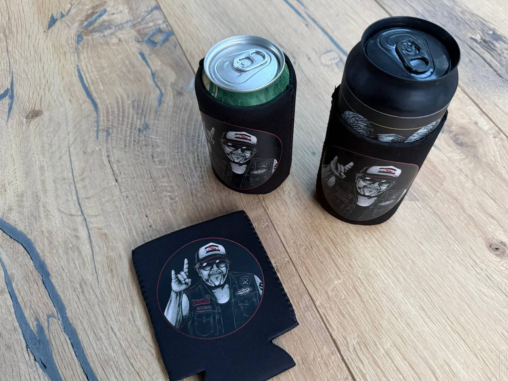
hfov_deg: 65.3
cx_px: 265
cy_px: 210
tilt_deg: -58.6
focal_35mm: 27
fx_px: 396
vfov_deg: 51.3
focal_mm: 6.76
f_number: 1.78
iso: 640
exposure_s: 1/50
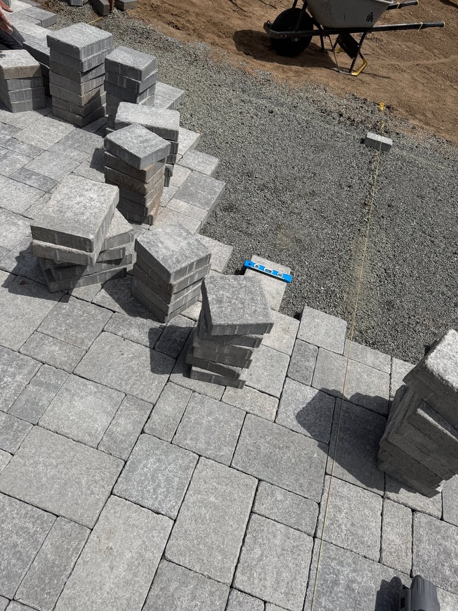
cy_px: 306
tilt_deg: -47.4
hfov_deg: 56.8
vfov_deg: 71.6
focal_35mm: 24
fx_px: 423
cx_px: 229
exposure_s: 1/9091
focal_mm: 6.76
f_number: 1.78
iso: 80
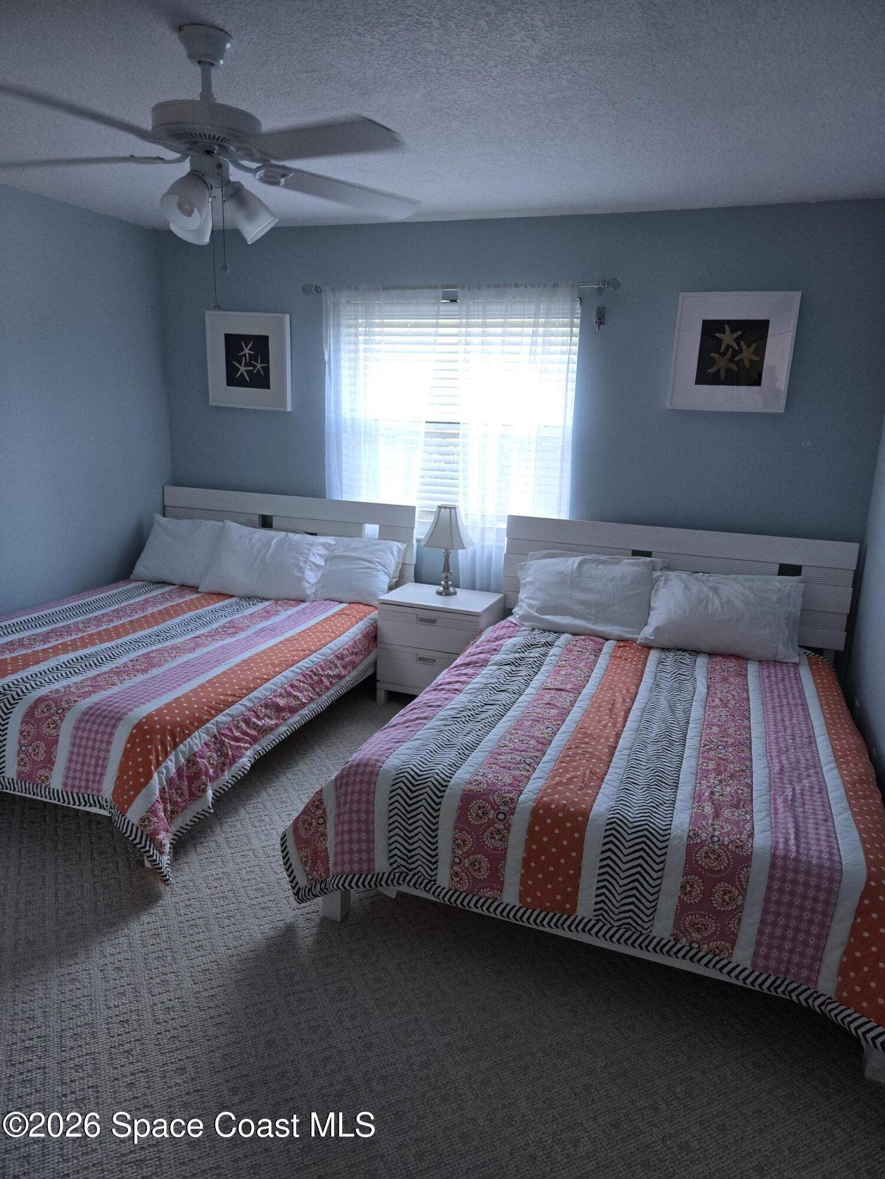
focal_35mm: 23
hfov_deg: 58.9
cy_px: 590
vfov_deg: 73.9
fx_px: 784
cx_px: 442
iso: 200
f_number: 1.8
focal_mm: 5.4
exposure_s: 1/120
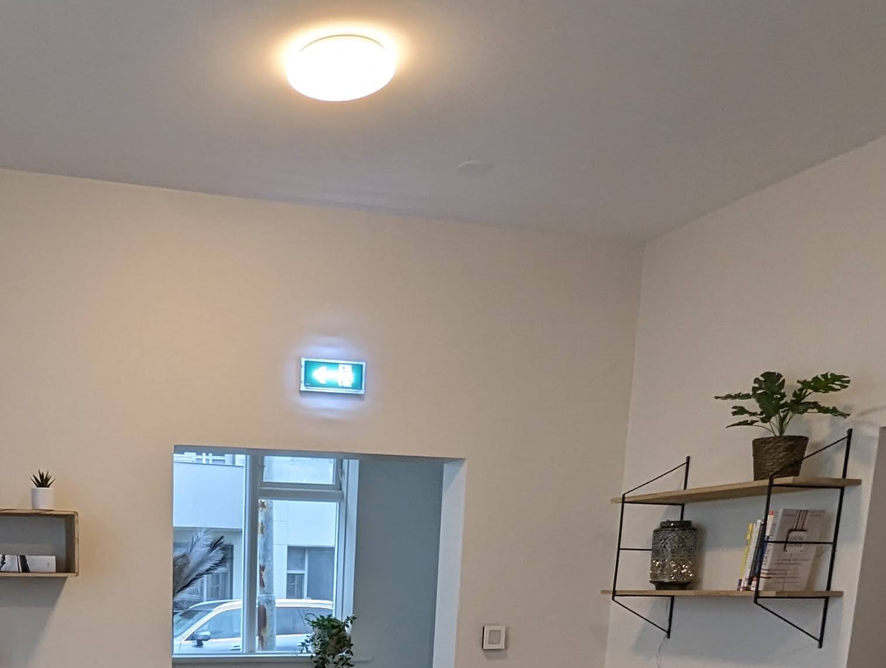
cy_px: 775
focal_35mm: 35
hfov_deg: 50.2
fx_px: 897
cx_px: 211
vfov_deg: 34.0
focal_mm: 1.95
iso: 97
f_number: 2.2
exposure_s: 1/67.4
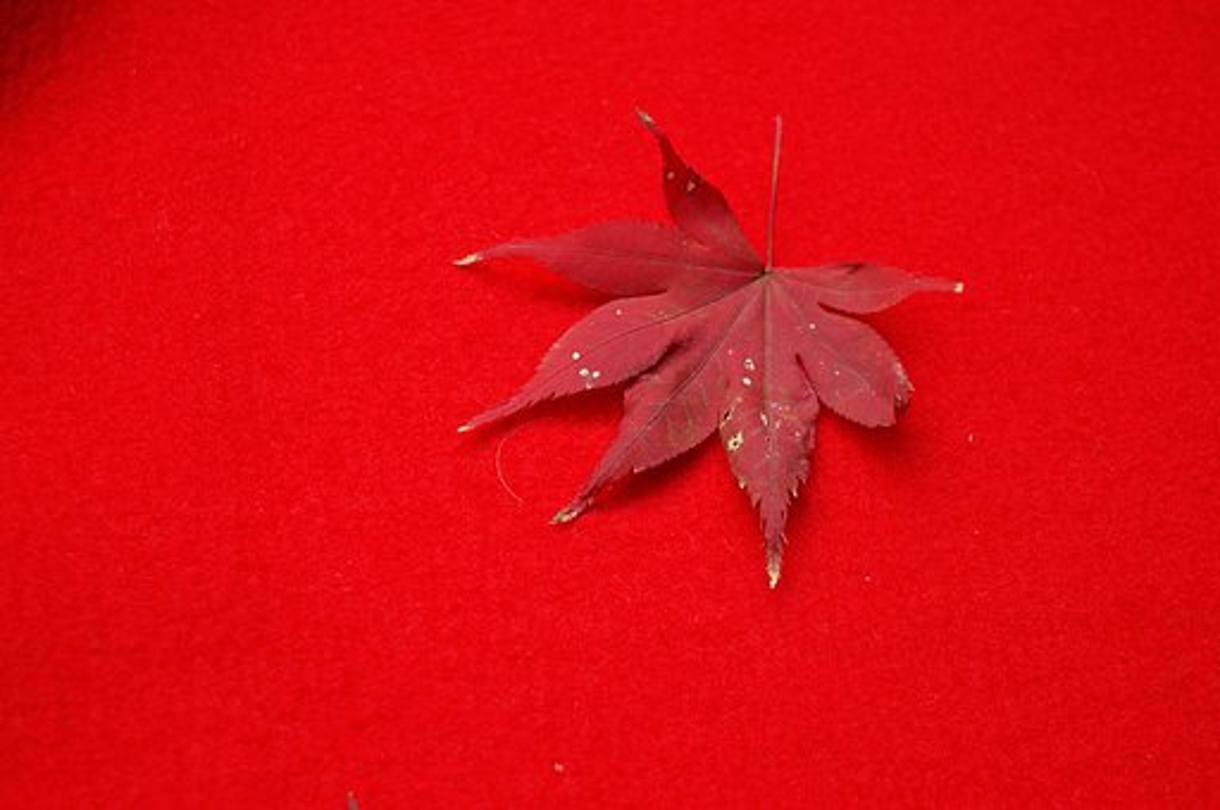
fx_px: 2792
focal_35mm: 82
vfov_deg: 16.5
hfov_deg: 24.6
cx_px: 610
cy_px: 405
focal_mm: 55
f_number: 6.7
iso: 400
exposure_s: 1/90
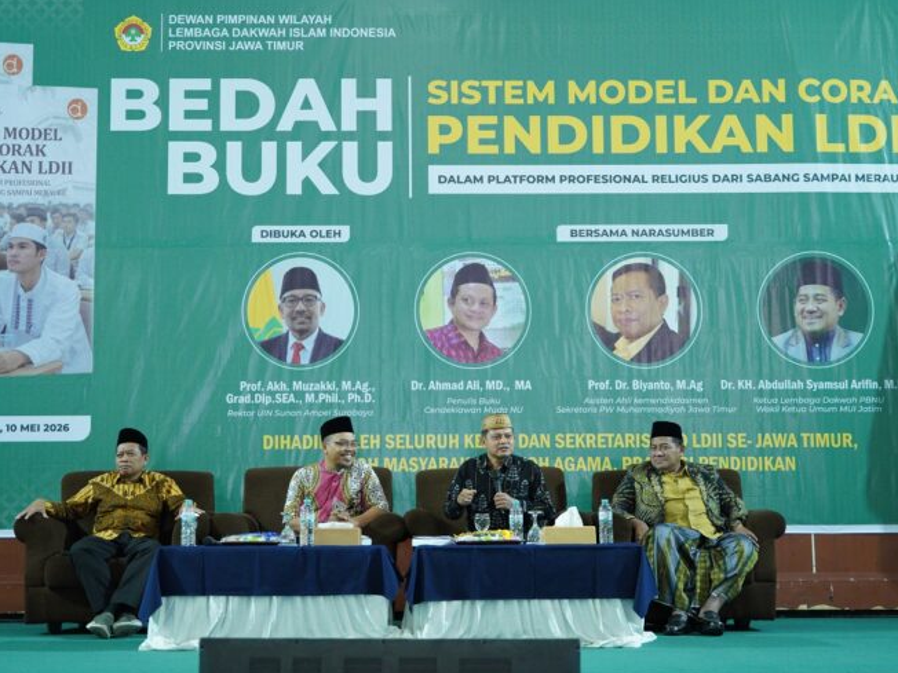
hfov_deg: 36.8
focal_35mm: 52
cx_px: 446
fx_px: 1349
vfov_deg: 28.0
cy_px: 339
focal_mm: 47
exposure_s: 1/100
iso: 5000
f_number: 4.5
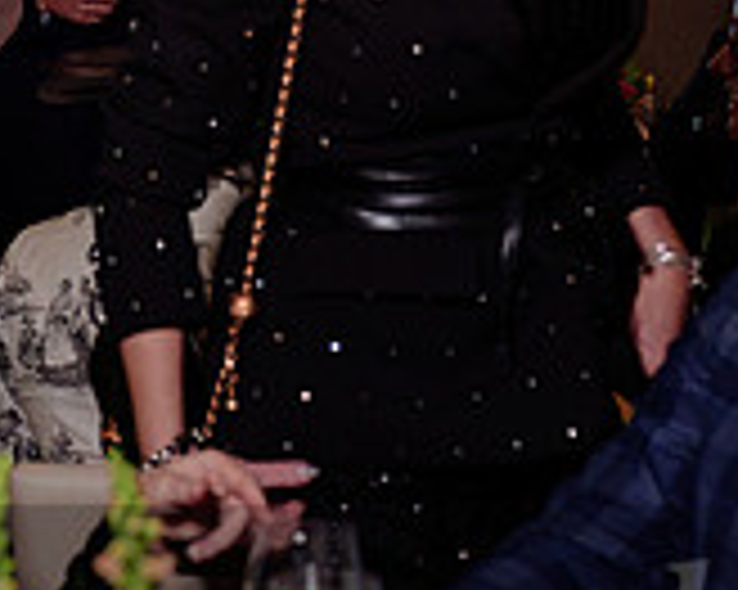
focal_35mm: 178
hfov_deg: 10.8
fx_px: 3886
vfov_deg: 8.6
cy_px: -82
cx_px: 218
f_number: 4
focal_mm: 45
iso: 1000
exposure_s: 1/100
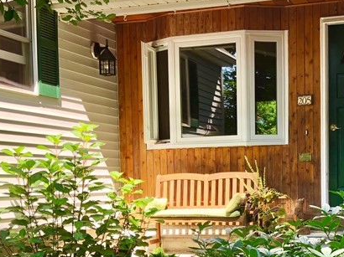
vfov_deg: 20.6
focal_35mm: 70
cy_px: 225
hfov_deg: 27.7
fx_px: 695
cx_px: 216
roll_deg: +1.2
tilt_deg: -4.2
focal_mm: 3.99
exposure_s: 1/142
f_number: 1.8
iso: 20
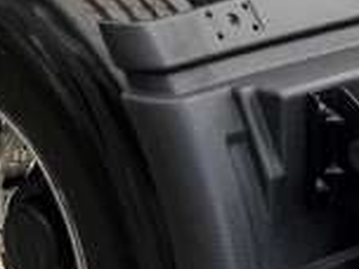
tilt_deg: -2.6
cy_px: -293
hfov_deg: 11.5
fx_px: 1773
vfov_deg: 8.2
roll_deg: +1.5
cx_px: 14
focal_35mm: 171
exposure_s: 1/796
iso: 100
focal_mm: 6.76
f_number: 1.78
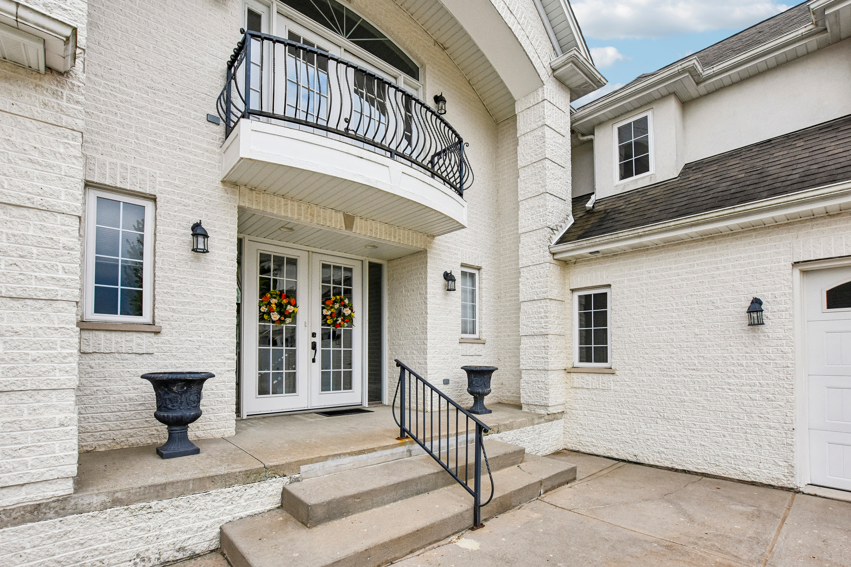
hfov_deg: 100.4
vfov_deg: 77.3
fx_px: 355
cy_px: 284
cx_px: 426
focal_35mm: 15
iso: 400
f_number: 8
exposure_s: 1/640
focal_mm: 10
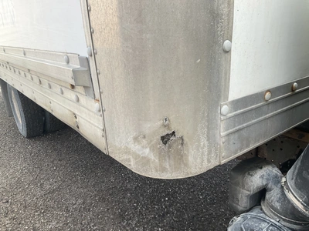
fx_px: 259
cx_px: 154
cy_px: 116
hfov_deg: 61.7
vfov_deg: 48.2
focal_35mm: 29
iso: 25
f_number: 1.8
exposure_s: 1/620
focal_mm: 3
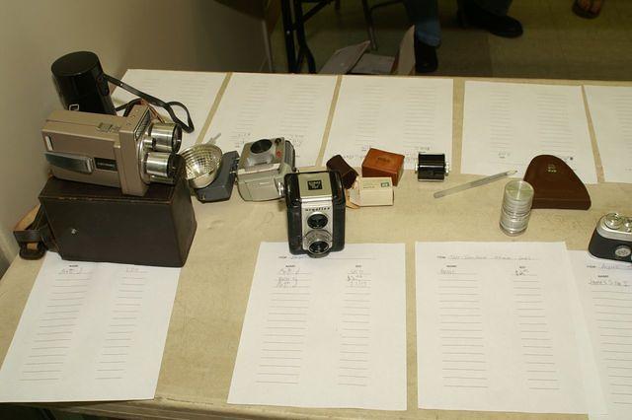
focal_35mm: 36
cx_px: 316
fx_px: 632
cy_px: 210
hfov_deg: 53.2
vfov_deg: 36.8
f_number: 5.6
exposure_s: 1/50
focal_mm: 24
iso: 100
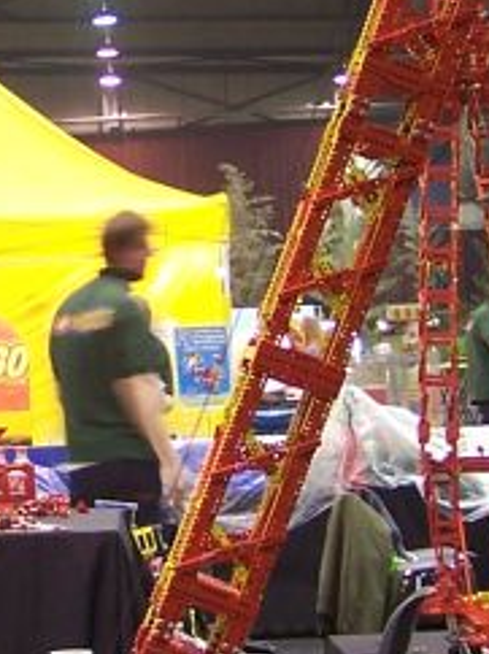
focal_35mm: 161
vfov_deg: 12.3
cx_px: -35
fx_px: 3038
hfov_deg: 9.1
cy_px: 268
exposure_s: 1/2
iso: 80
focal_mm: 6.3
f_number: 2.8
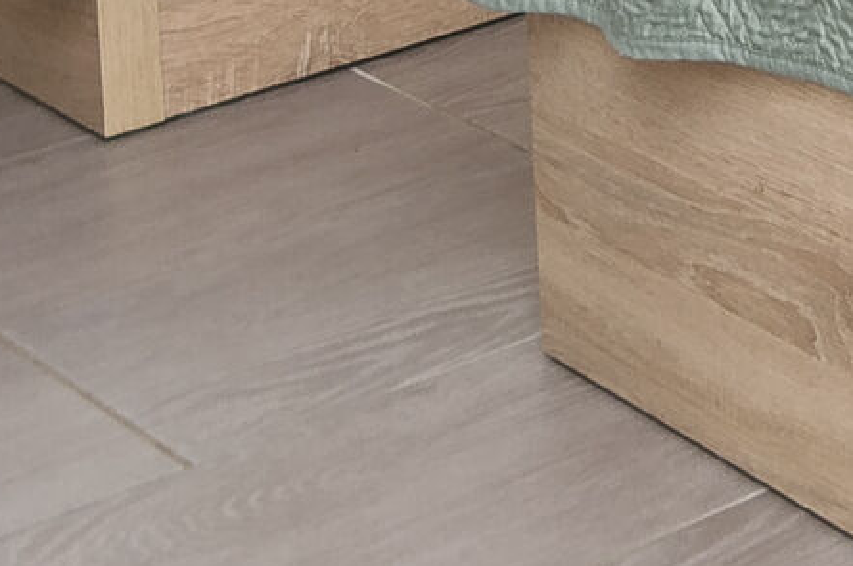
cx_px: 2440
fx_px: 3122
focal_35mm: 132
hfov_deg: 11.1
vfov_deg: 8.8
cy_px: -1050
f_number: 7.1
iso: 100
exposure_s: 1/100
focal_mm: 14
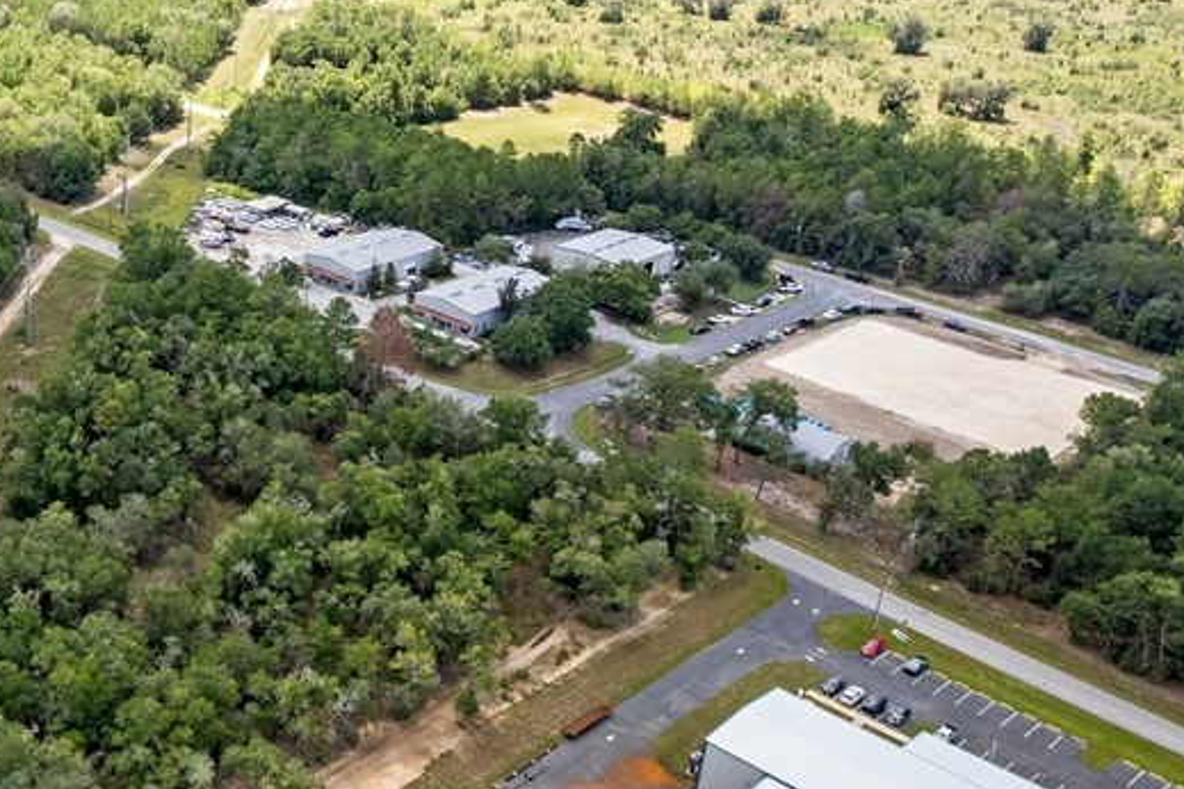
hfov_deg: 38.6
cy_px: 320
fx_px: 1513
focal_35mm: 46
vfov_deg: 29.2
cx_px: 37
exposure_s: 1/1000
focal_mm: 8.38
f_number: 2.8
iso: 100
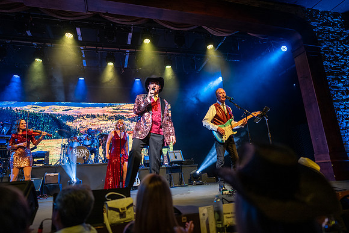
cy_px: 116
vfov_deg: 53.2
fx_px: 233
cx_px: 174
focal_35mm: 24
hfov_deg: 73.7
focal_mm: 24
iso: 250
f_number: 1.4
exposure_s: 1/200
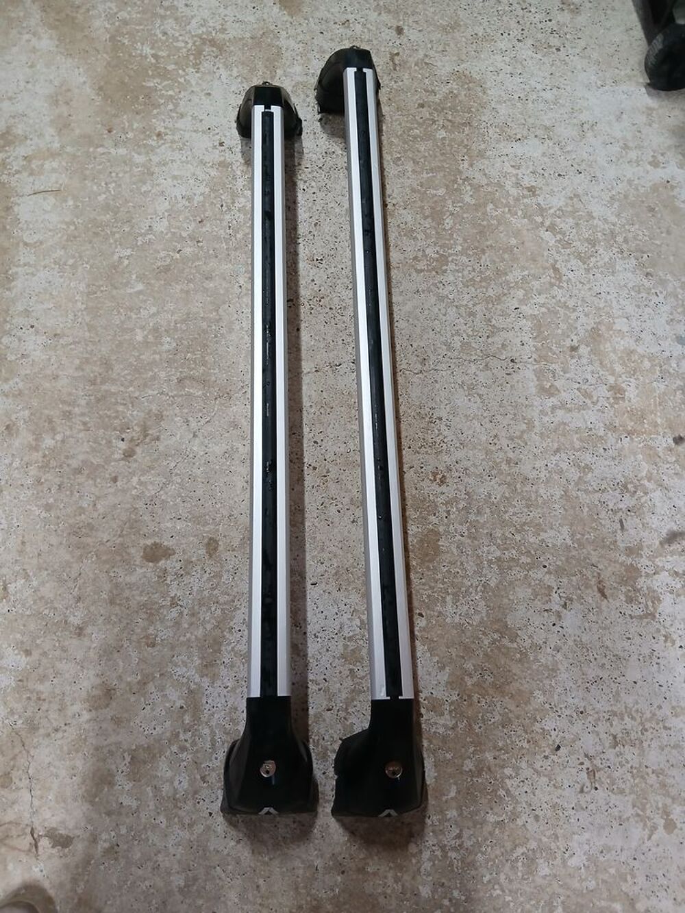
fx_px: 686
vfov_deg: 67.3
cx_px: 342
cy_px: 456
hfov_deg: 53.1
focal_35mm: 26
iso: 250
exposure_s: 1/33.3
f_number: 1.8
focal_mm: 3.98
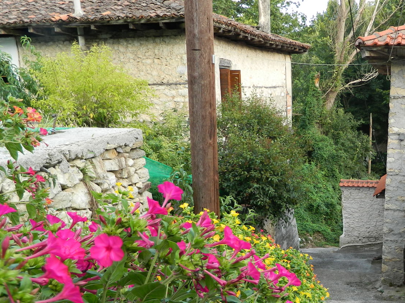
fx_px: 503
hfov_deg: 42.5
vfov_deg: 33.0
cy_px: 224
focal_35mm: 43
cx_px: 304
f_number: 3.1
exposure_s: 1/80
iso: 80
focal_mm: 4.5
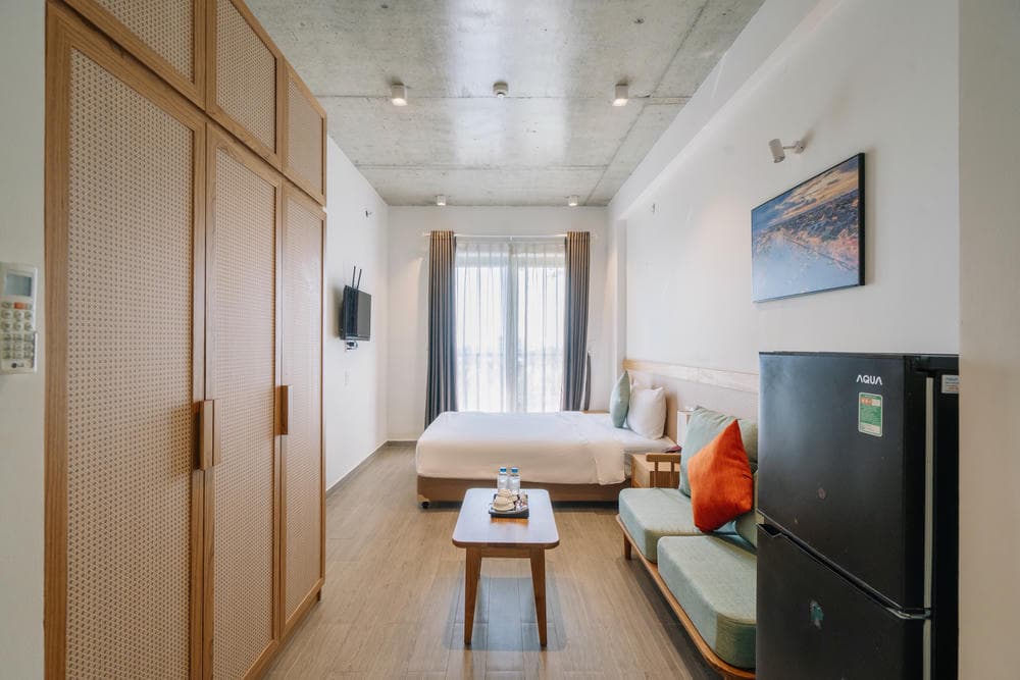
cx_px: 510
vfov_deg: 73.8
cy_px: 340
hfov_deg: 96.7
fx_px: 453
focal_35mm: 16
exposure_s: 1/60
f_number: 7.1
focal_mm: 16
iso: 500
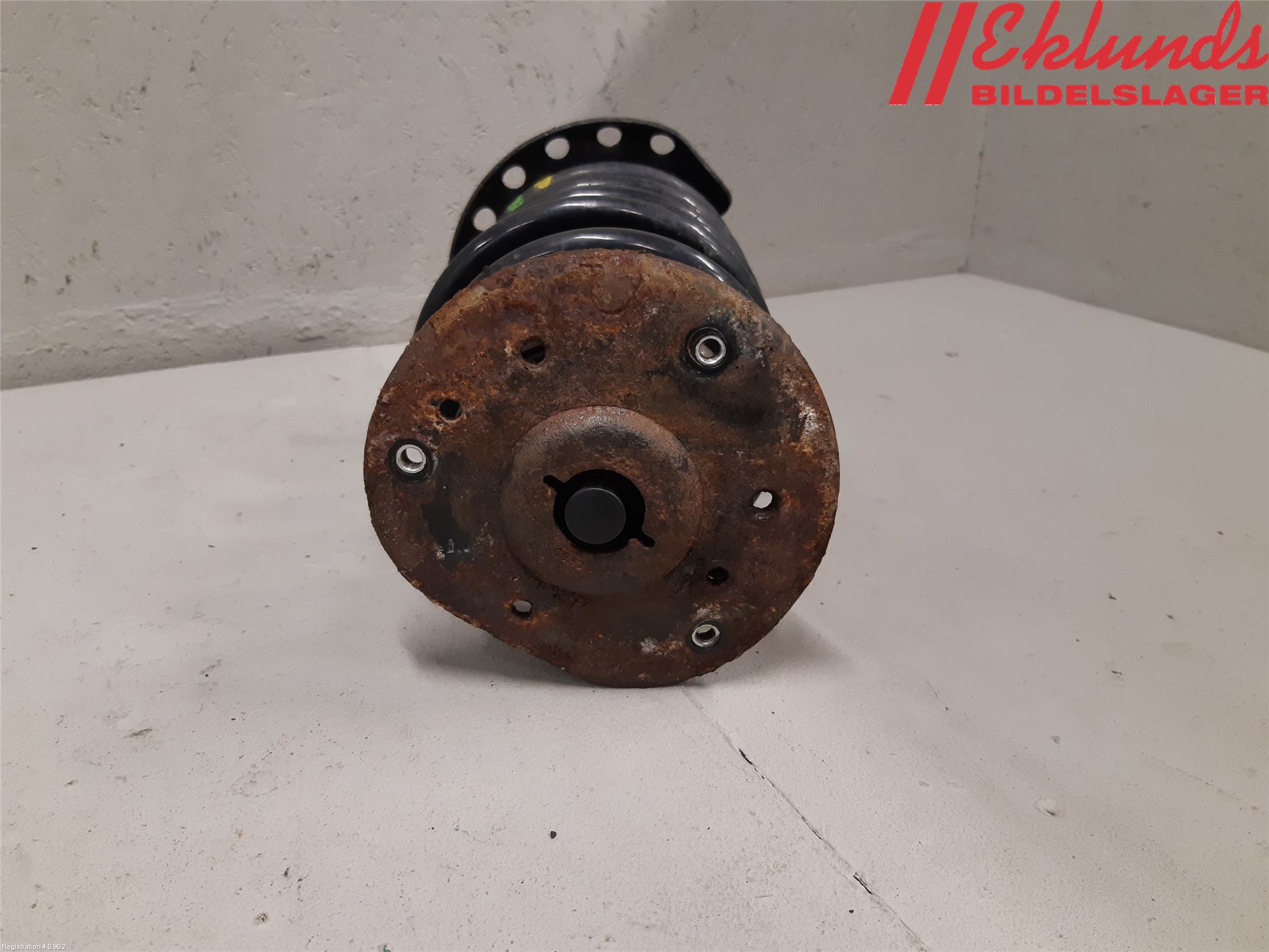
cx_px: 634
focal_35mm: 26
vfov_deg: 53.1
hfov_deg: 67.3
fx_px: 953
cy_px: 476
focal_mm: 3.93
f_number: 1.7
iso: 160
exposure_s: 1/50
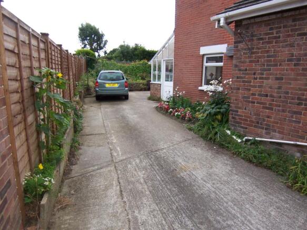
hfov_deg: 73.9
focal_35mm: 23
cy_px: 115
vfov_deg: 58.9
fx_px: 204
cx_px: 154
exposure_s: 1/160
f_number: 5.6
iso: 64
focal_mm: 3.8
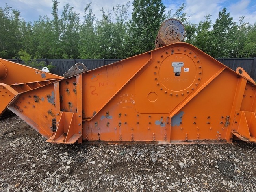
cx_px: 146
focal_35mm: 16
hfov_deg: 93.9
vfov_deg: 78.1
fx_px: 118
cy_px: 92
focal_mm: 2.2
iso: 64
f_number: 2.2
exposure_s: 1/1869
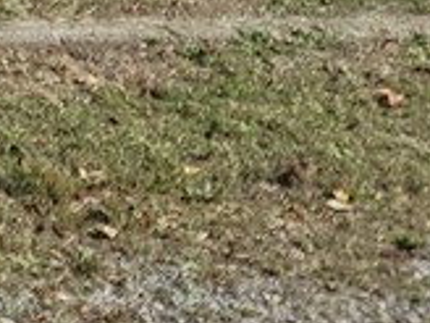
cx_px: -666
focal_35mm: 156
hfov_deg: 10.5
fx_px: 1938
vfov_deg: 8.8
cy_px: -407
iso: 20
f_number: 1.8
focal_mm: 7
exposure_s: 1/1000
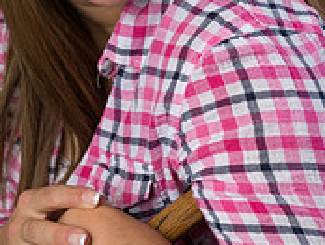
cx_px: 127
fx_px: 1166
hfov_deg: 15.9
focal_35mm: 124
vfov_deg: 11.8
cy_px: -7
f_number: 6.3
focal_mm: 50
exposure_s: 1/160
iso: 100
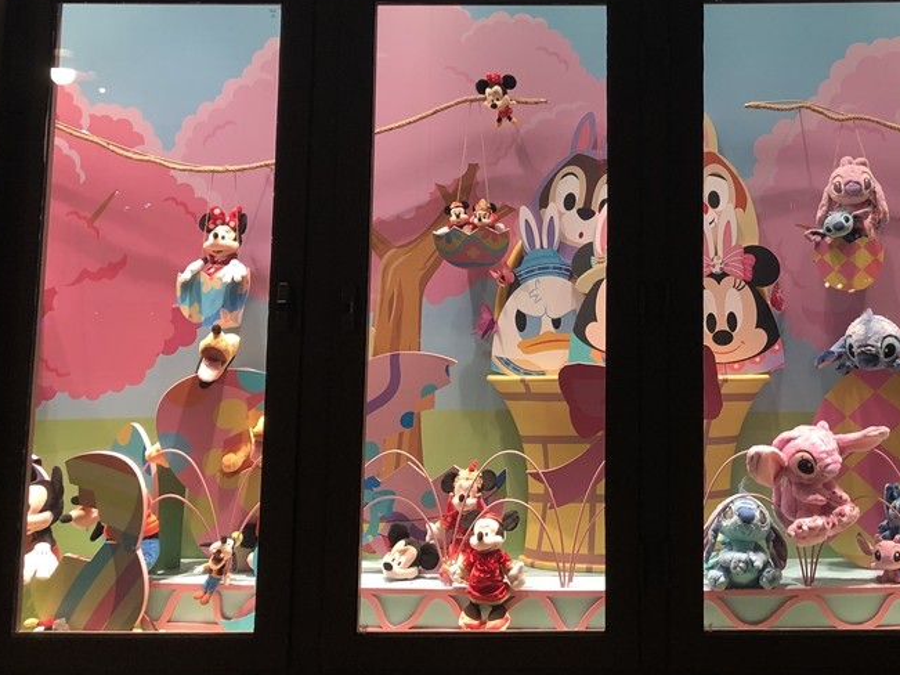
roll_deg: -0.1
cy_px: 210
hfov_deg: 42.5
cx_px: 673
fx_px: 1118
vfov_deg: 33.2
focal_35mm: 43
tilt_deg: +5.7
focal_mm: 3.99
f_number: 1.8
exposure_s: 1/17
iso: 40
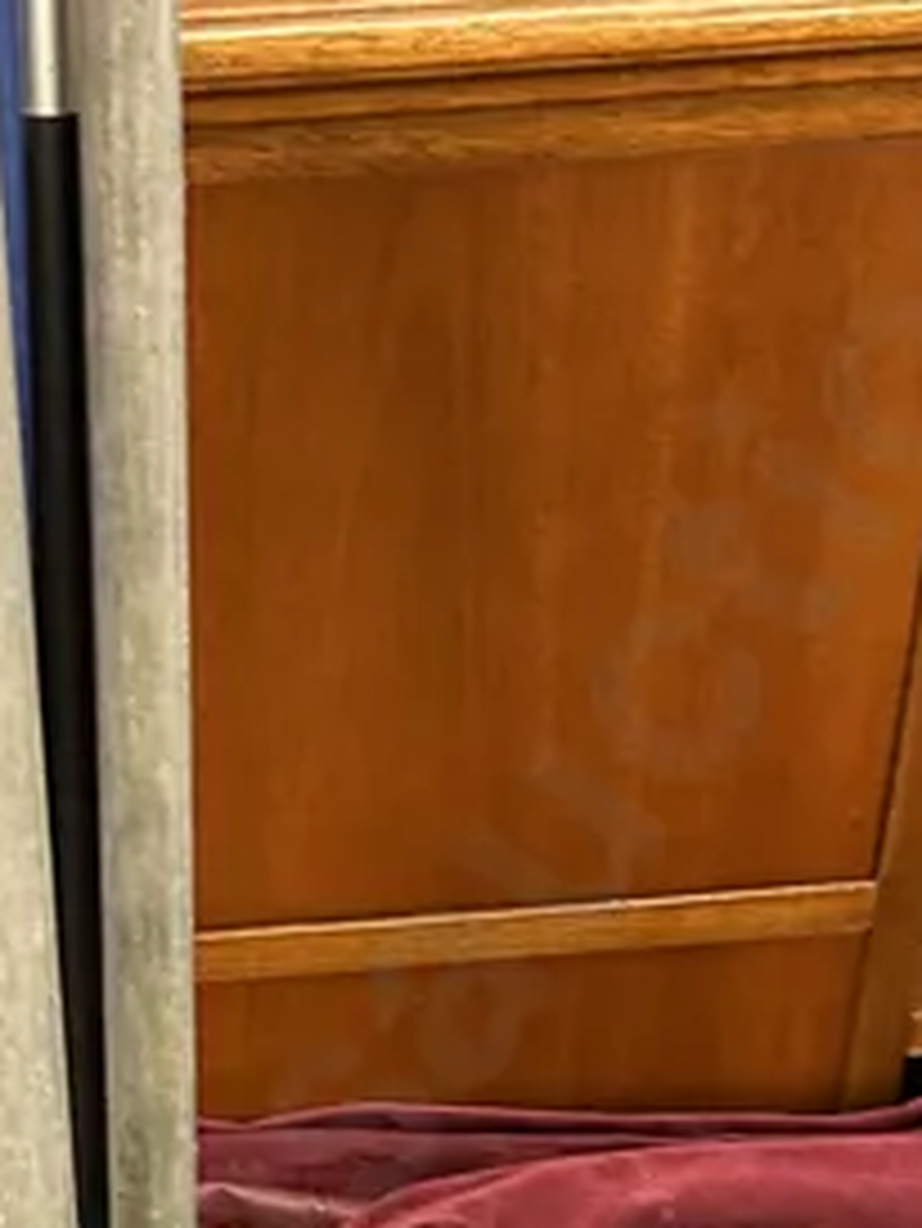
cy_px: 1170
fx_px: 3194
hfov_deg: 16.4
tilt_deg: -47.1
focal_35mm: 90
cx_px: 315
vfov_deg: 21.2
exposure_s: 1/50
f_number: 1.78
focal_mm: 6.86
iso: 320
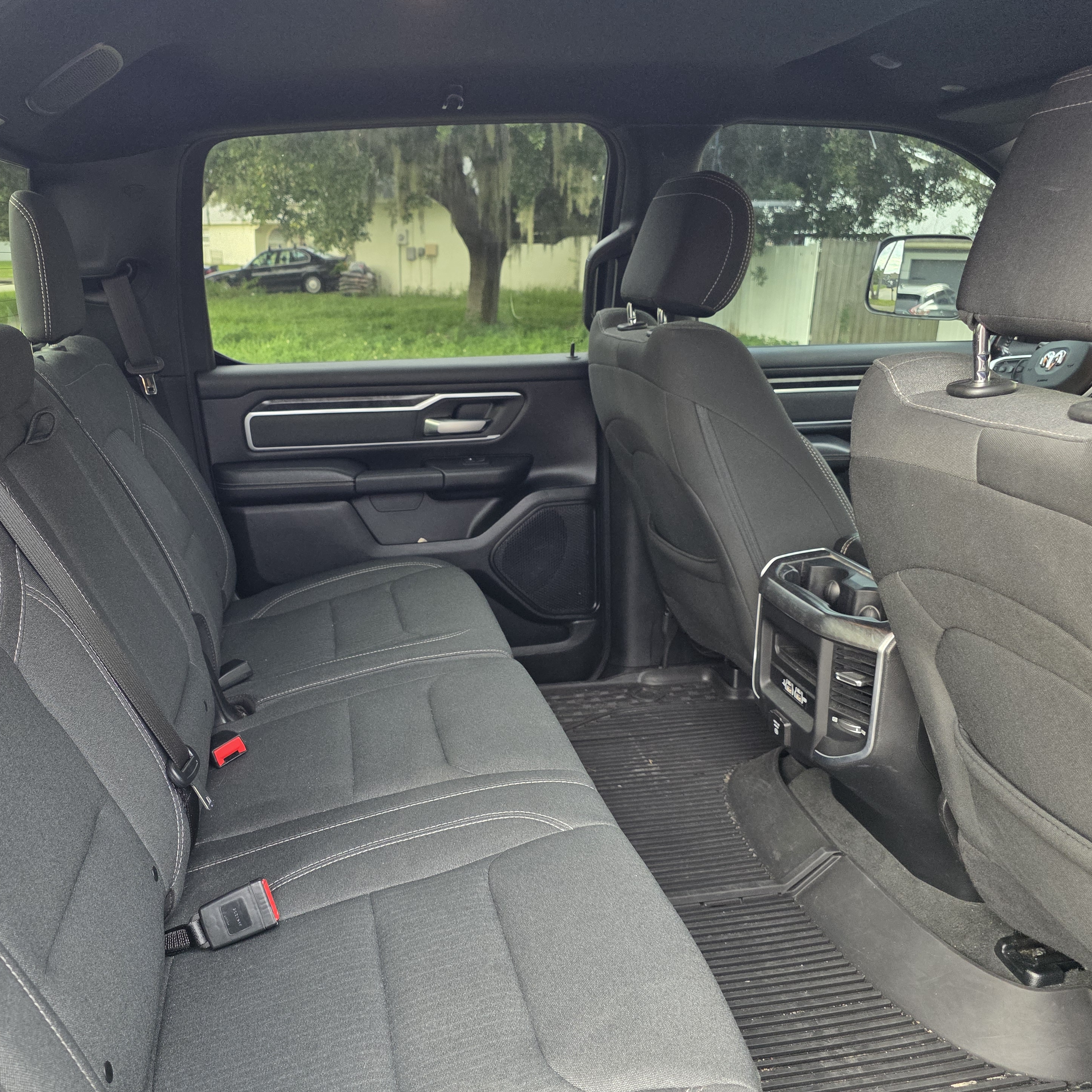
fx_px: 999
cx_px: 428
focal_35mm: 28
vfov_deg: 57.3
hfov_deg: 56.8
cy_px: 554
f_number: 1.7
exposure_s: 1/120
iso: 250
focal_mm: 6.3
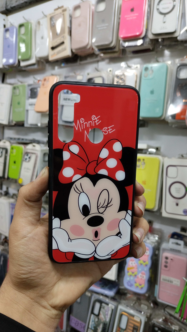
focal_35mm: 29
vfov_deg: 66.1
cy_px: 170
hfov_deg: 40.1
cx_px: 103
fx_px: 256
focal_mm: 4.7
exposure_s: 1/50
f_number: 1.8
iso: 200
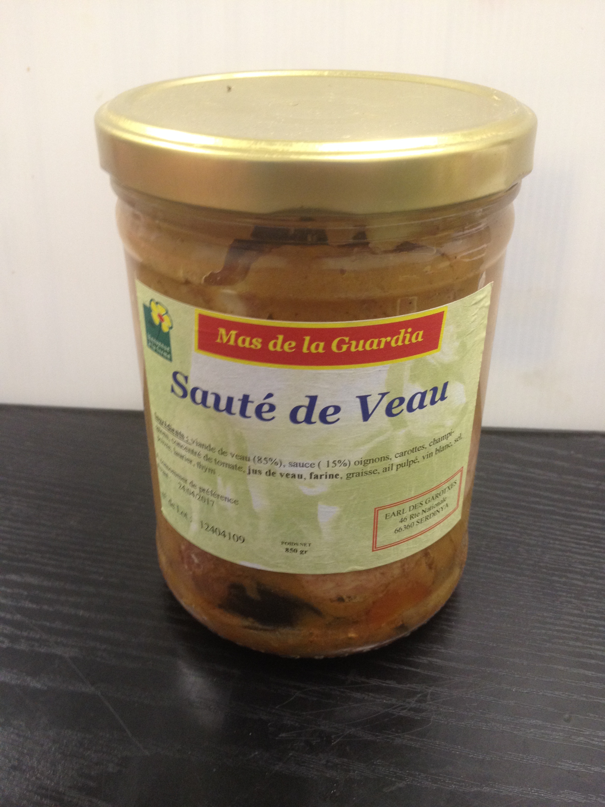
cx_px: 302
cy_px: 404
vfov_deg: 52.6
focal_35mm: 35
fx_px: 816
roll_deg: -0.3
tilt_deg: -30.7
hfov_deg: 40.7
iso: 125
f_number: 2.4
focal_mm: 4.28
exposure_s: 1/20
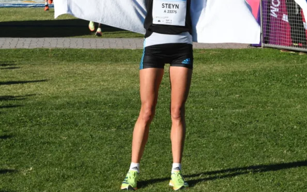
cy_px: 57
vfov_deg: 7.8
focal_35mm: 167
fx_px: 1397
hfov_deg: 12.5
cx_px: 170
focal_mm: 95
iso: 1000
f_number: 20
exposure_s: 1/640
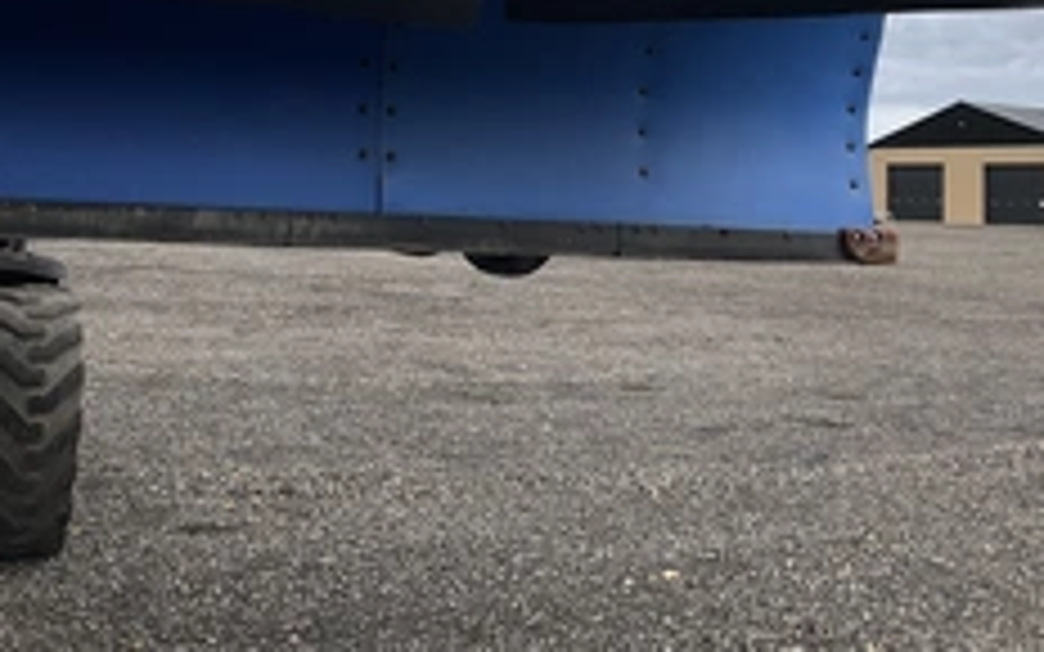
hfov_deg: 38.1
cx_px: 576
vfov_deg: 23.8
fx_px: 1508
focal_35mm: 53
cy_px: 67
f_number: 1.8
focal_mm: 3
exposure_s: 1/1675
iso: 25
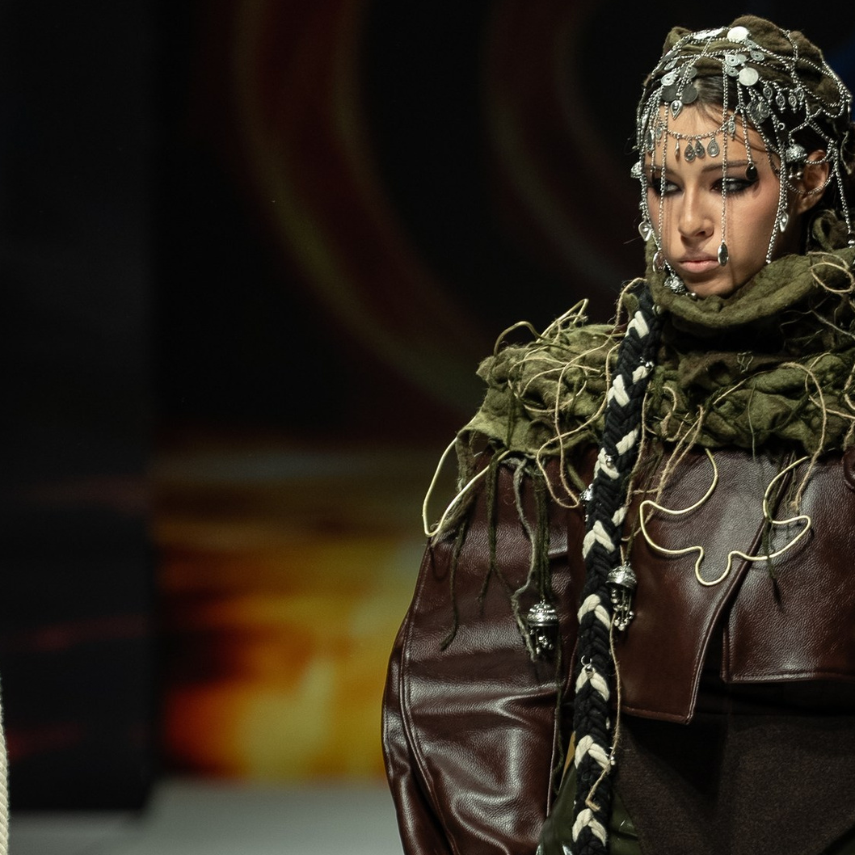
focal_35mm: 387
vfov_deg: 4.5
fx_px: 10814
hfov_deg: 4.5
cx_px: 163
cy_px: 518
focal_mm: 125.5
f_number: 3.2
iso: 200
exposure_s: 1/250
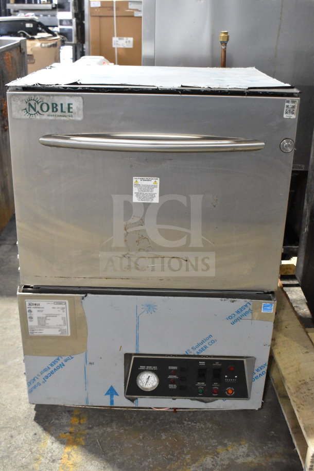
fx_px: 530
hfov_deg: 33.0
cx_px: 157
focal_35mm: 40
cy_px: 236
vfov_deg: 47.9
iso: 6400
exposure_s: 1/200
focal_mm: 27
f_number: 7.1
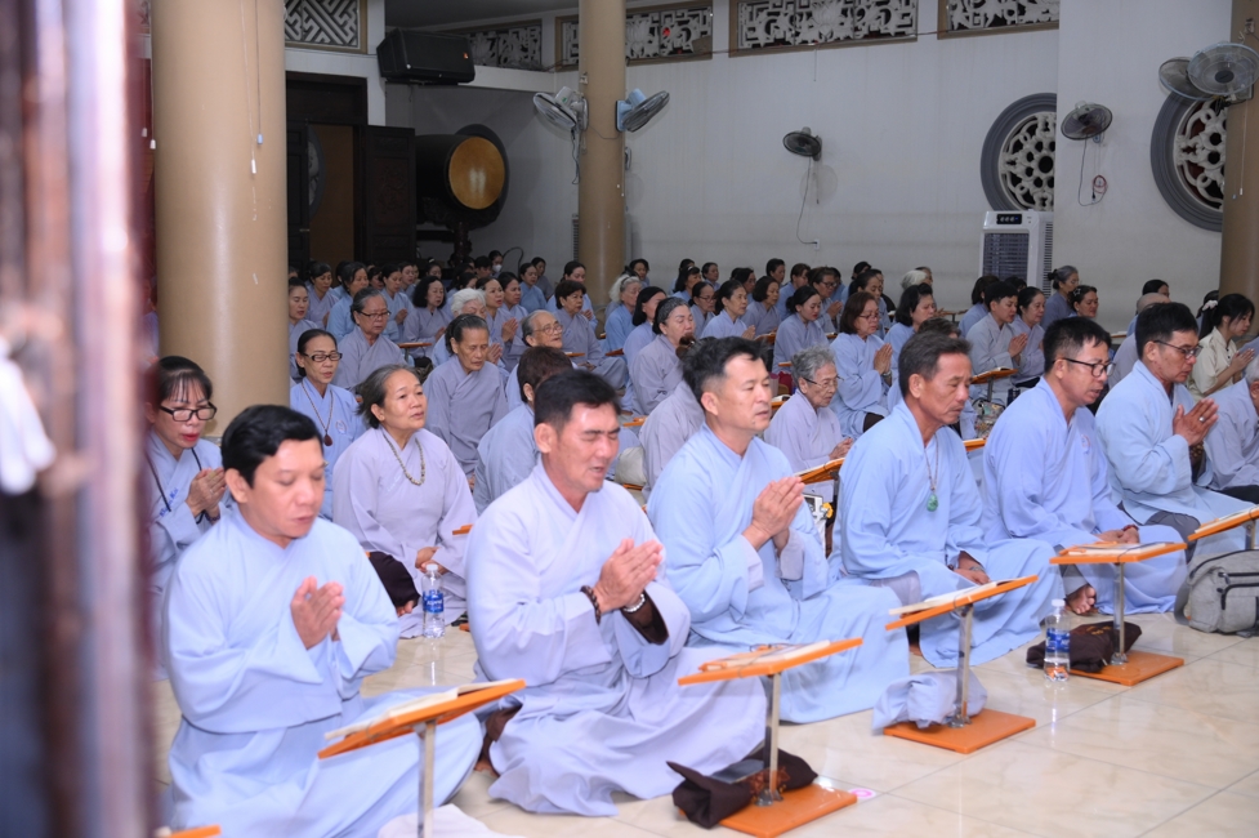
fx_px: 1677
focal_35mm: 48
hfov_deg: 41.1
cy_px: 419
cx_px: 630
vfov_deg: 28.0
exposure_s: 1/100
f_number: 4
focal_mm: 48
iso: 1000
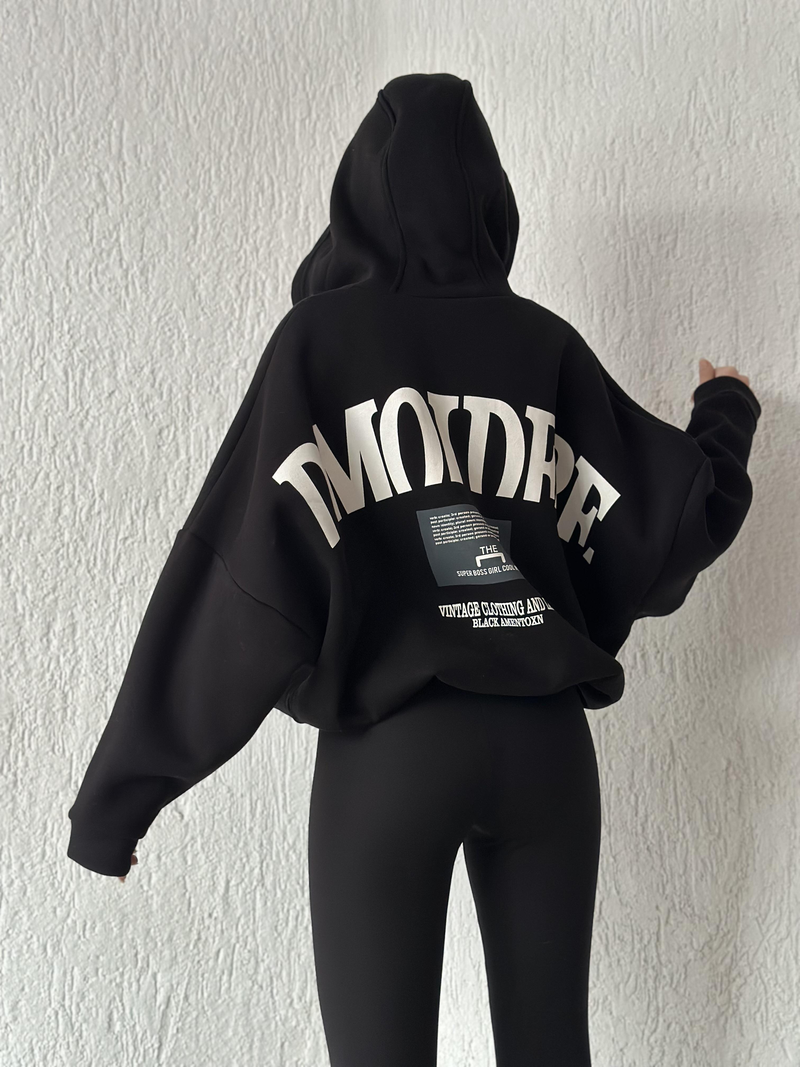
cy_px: 534
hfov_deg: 30.3
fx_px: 1479
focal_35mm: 48
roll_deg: +0.6
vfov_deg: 39.7
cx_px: 400
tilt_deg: +4.4
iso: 320
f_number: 1.78
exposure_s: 1/60
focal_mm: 6.86
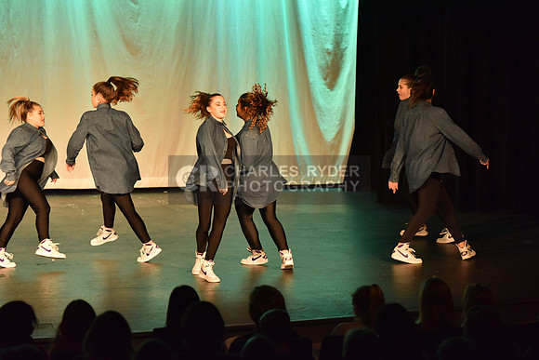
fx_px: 2022
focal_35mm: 135
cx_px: 270
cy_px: 180
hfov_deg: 15.2
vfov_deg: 10.2
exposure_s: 1/200
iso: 2000
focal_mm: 135
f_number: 4
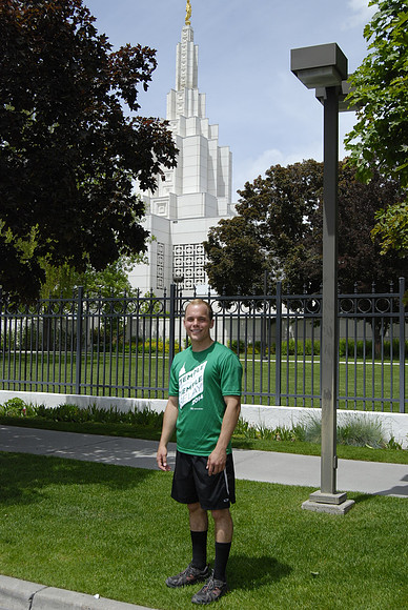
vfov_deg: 43.6
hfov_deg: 29.9
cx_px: 204
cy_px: 305
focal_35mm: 45
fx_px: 763
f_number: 10
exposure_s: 1/800
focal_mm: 30
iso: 400
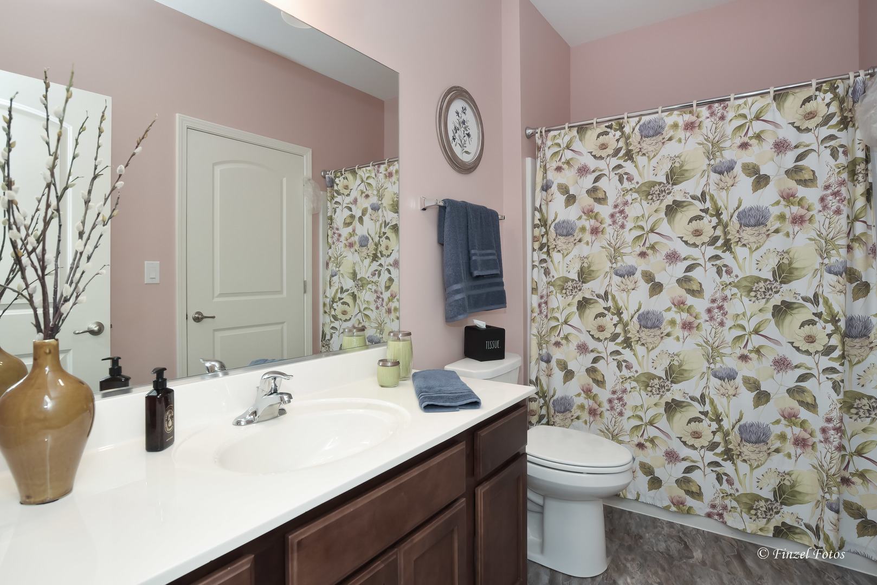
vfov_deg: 67.4
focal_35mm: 18
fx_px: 439
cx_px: 438
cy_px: 292
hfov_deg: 90.0
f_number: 8
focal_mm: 18
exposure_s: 1/50
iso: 400
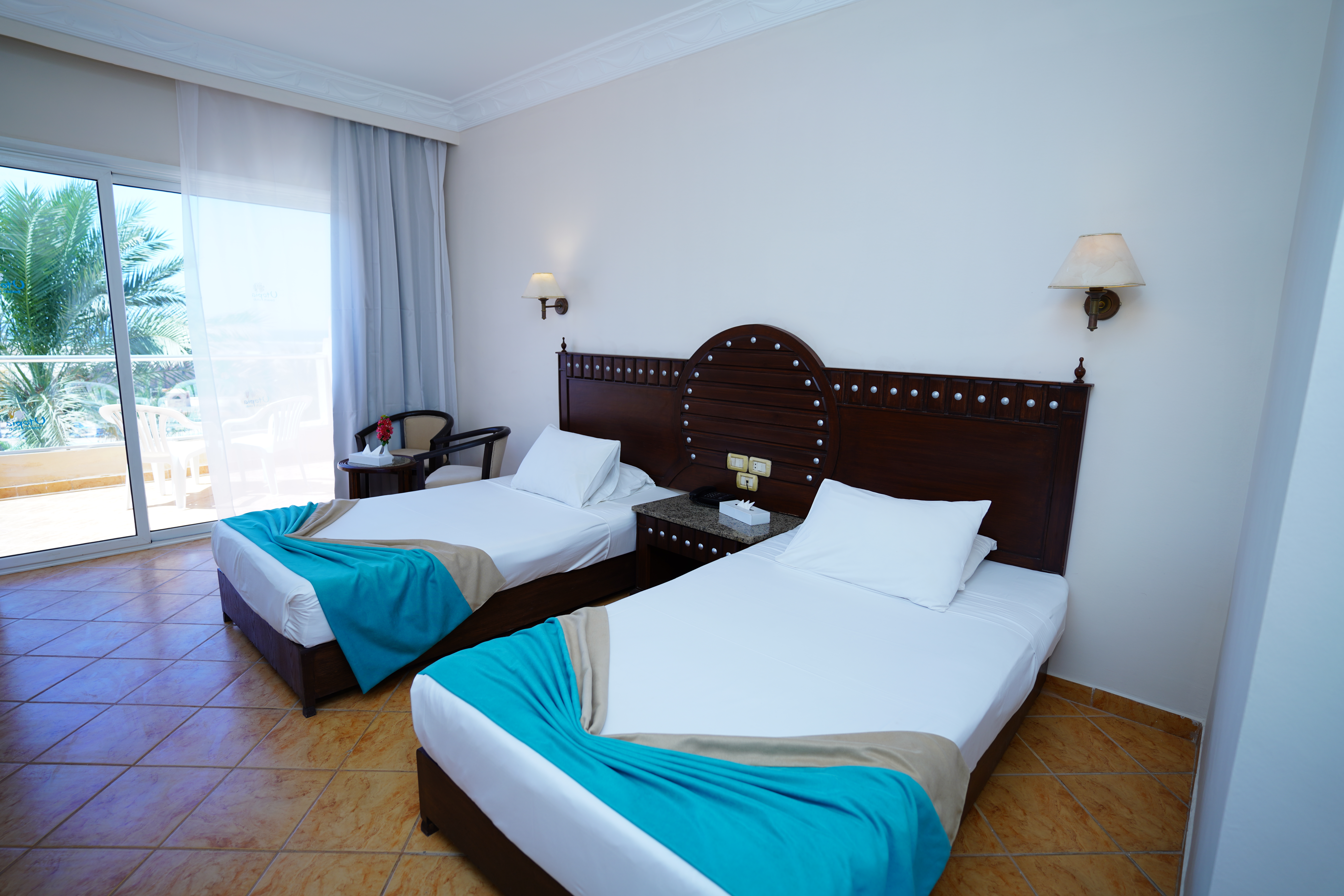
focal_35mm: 17
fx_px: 635
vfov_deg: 70.5
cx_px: 672
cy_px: 448
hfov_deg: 93.3
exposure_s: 1/320
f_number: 2.8
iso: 100
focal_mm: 17
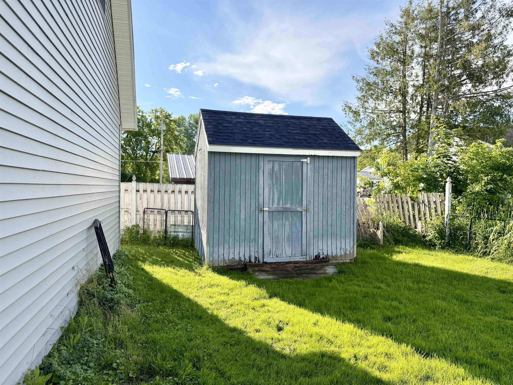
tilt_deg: -0.7
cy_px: 192
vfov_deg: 56.8
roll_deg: -0.7
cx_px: 256
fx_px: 356
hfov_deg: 71.6
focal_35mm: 24
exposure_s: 1/3953
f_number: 1.78
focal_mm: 6.76
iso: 100
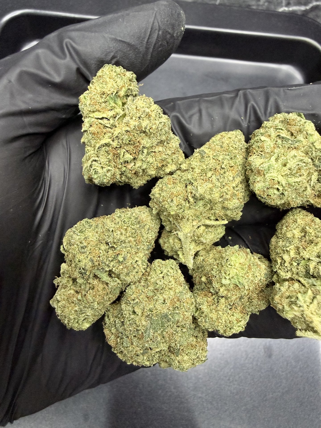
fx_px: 297
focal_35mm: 24
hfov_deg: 56.8
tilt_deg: -74.1
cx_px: 160
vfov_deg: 71.6
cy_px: 214
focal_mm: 2.22
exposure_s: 1/80
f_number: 2.2
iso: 320
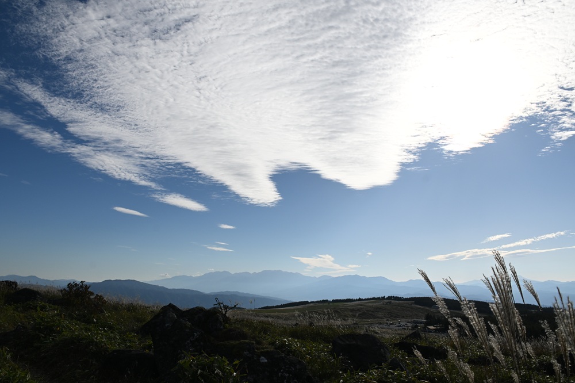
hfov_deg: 67.4
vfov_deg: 47.9
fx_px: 431
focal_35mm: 27
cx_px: 288
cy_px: 192
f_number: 10
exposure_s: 1/1600
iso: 250
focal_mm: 18
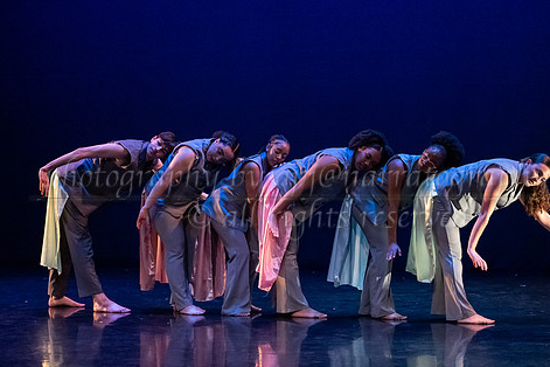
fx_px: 1222
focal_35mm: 80
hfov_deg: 25.3
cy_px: 196
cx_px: 315
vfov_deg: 17.1
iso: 6400
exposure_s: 1/400
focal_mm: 63
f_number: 4.5
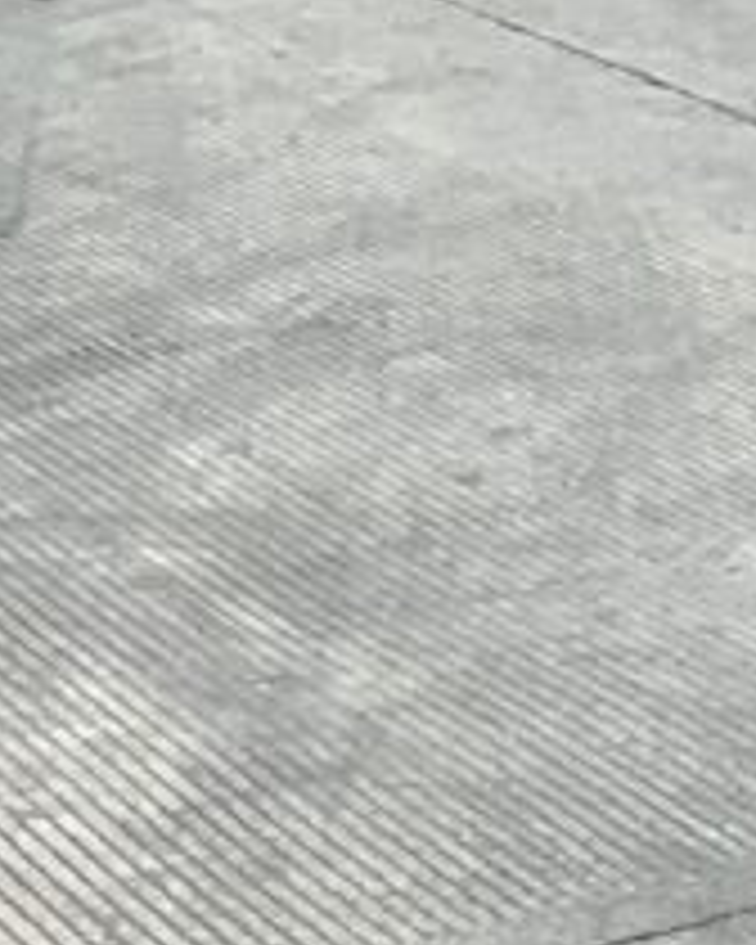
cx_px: 2146
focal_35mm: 138
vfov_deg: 12.9
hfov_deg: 9.3
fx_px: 3860
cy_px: 1606
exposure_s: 1/274
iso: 16
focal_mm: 3
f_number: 1.8
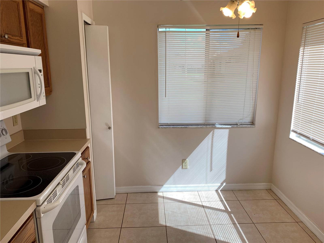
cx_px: 162
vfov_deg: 53.1
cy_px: 122
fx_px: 243
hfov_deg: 67.3
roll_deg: +0.8
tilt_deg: -11.9
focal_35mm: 26
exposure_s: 1/136
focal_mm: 4.25
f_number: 1.8
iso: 25
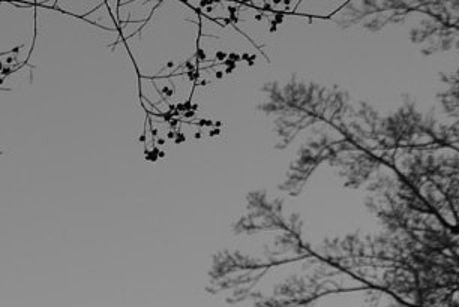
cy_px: 656
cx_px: -720
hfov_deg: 9.5
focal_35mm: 188
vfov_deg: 7.0
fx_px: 2400
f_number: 3.8
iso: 100
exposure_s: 1/2000
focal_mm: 24
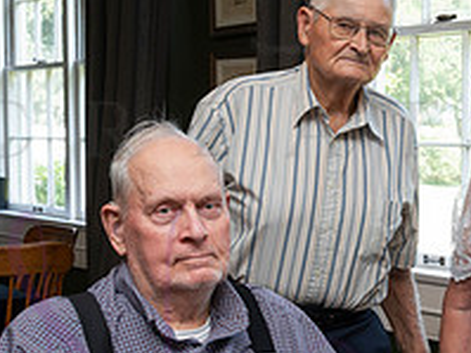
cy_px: 245
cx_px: 407
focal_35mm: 87
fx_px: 1183
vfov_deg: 16.9
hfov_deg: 22.1
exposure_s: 1/60
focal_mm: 31
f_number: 10
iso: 800
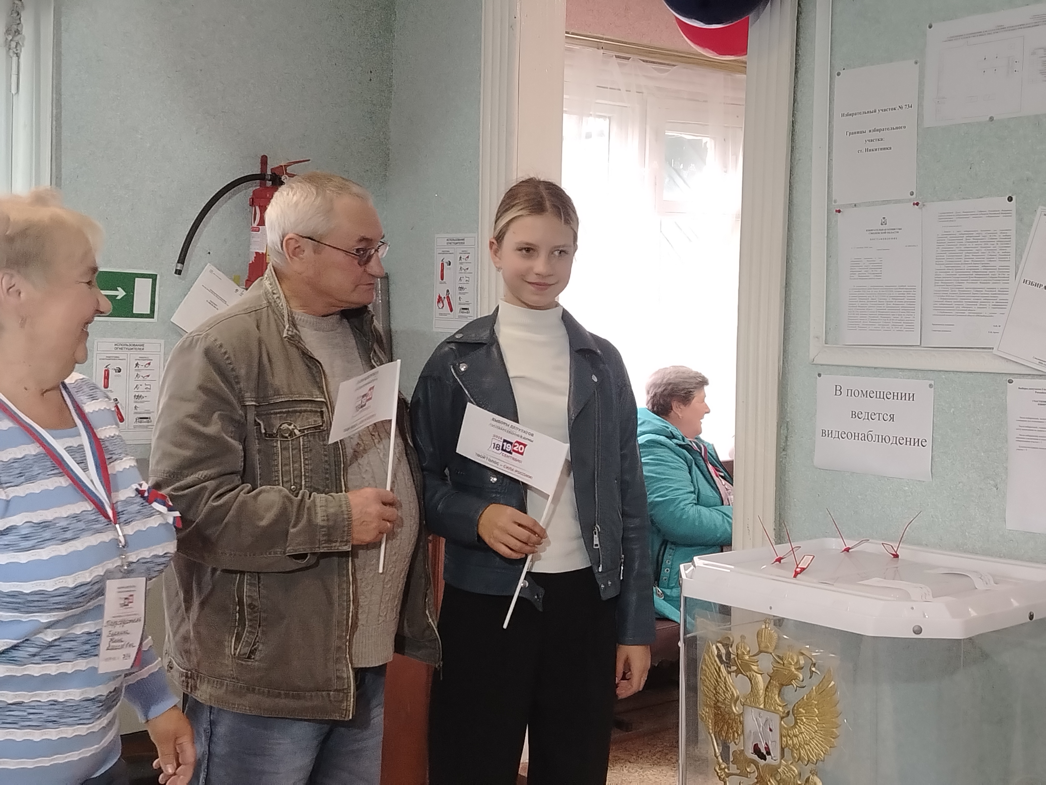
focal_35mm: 47
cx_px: 523
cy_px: 392
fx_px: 1420
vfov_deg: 30.9
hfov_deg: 40.4
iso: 1503
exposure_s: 1/100
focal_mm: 5.25
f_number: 1.75
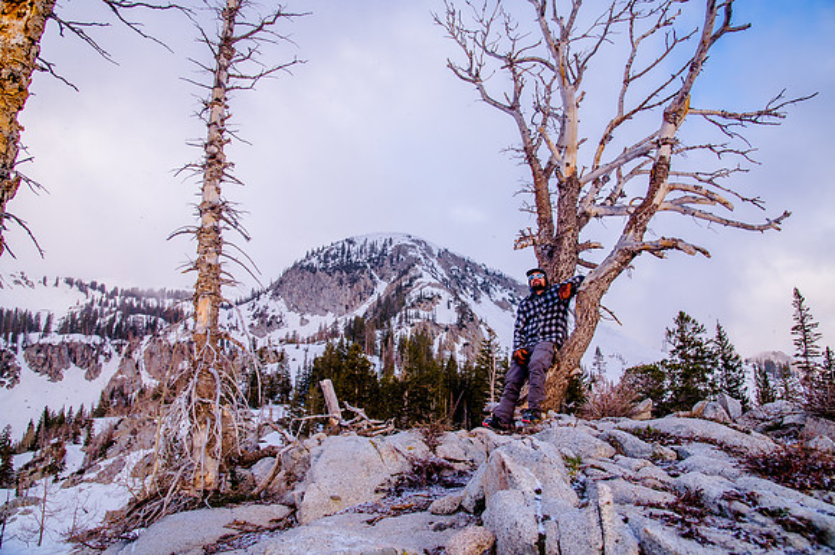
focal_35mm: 27
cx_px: 418
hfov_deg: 67.4
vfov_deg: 47.9
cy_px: 278
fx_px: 626
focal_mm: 27
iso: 320
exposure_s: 1/320
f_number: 7.1
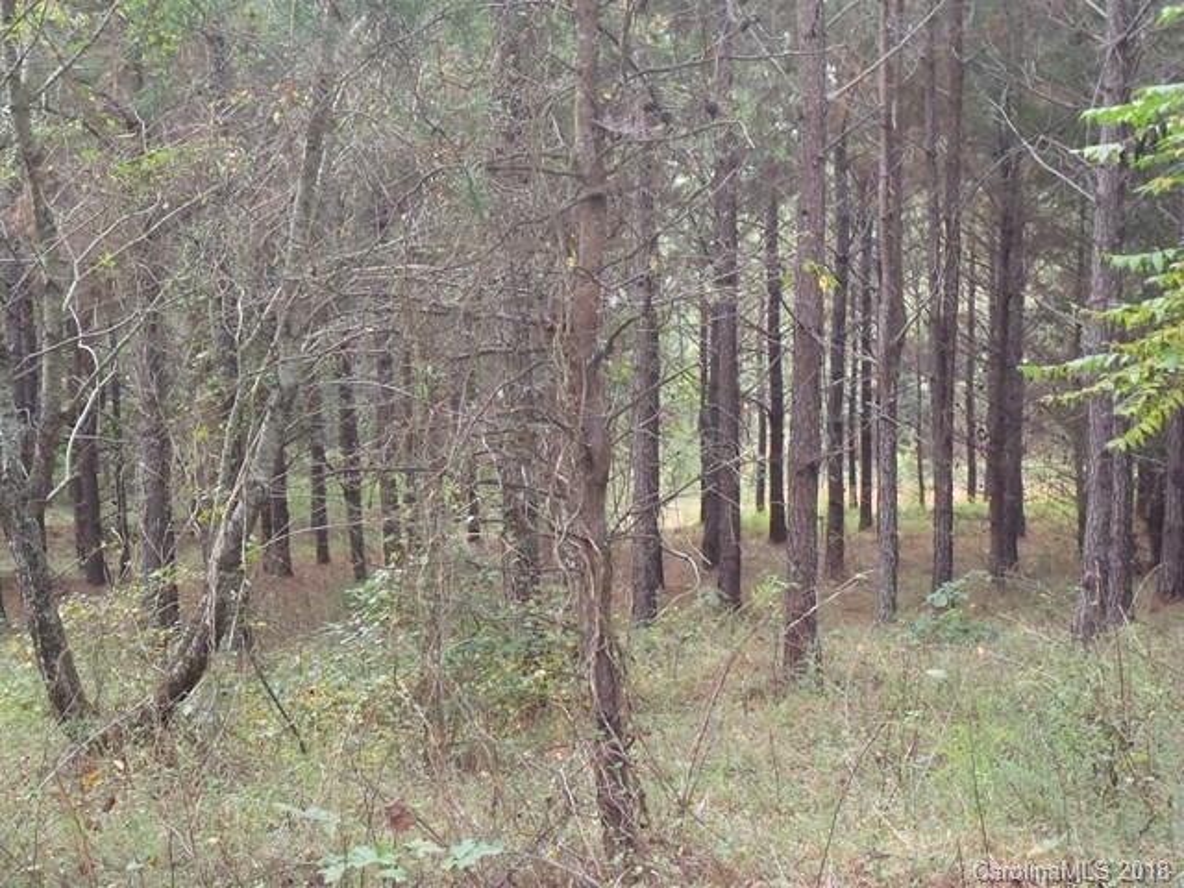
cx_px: 592
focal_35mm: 57
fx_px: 1950
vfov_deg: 25.7
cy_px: 444
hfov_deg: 33.8
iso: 640
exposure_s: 1/50
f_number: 4.5
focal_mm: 10.34
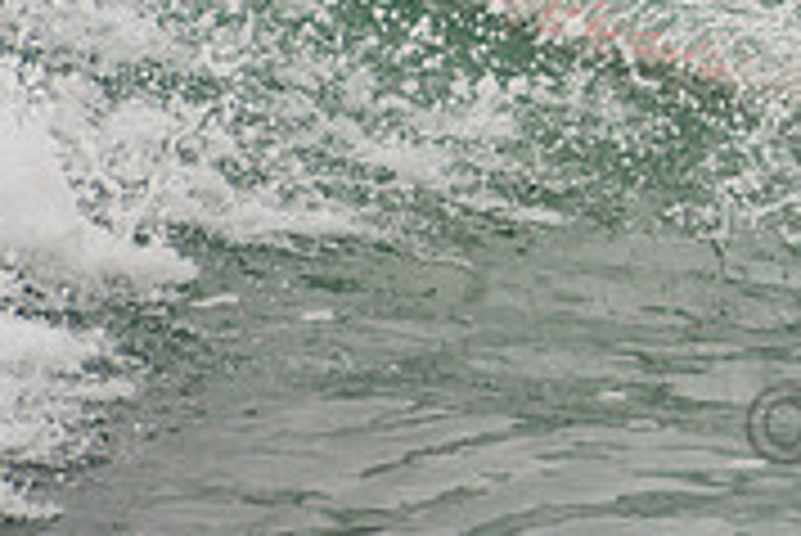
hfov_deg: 1.1
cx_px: 1094
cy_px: -322
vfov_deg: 0.7
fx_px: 43622
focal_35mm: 1959
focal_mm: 400
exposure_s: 1/1250
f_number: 5.6
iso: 320
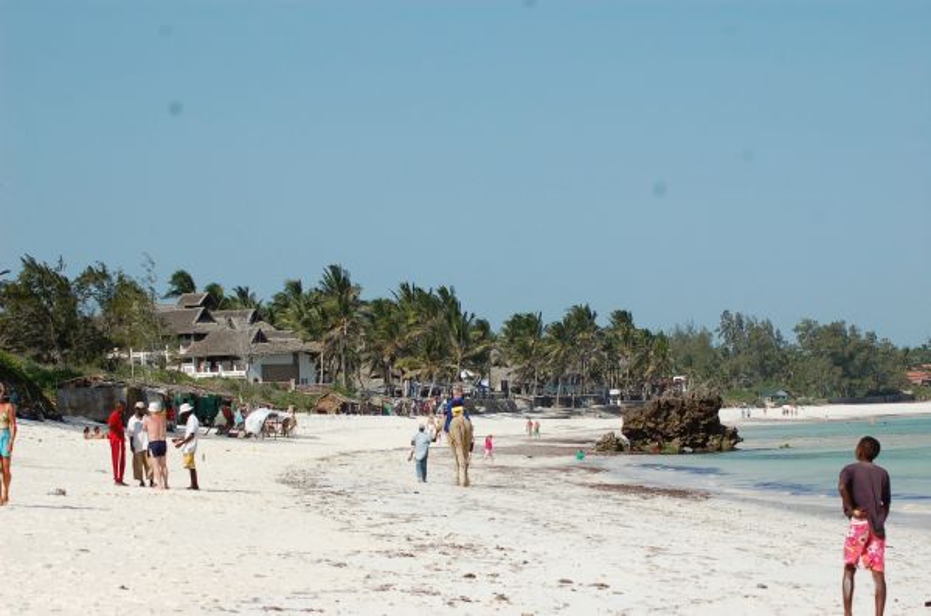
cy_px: 308
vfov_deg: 13.0
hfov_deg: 19.5
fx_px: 2709
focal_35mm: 105
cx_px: 466
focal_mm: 70
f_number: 7.1
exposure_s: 1/800
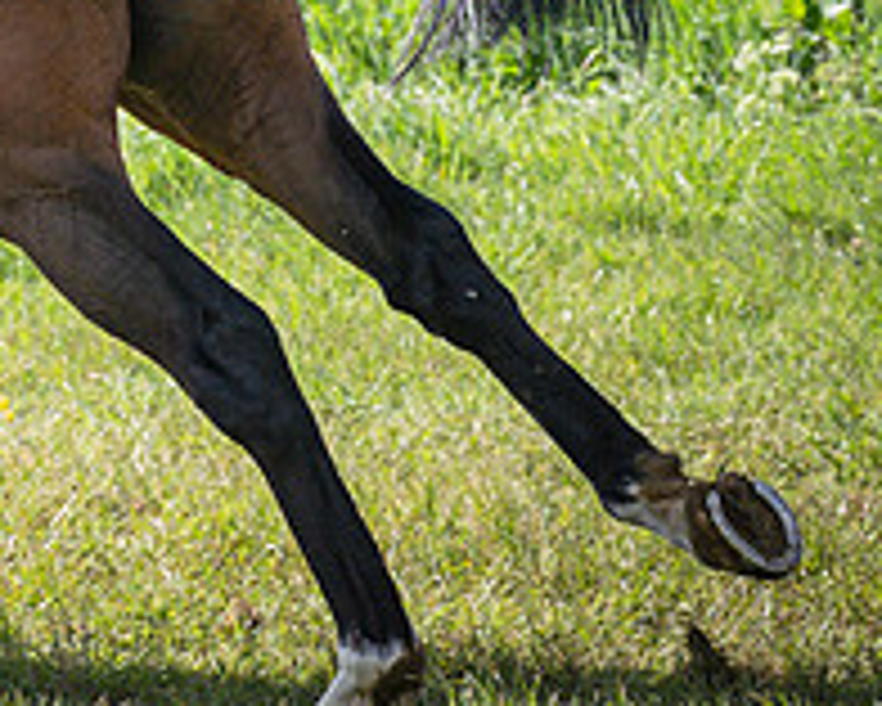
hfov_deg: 5.0
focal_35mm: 384
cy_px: -280
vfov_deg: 4.0
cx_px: 64
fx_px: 10029
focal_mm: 74
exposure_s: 1/2000
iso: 400
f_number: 4
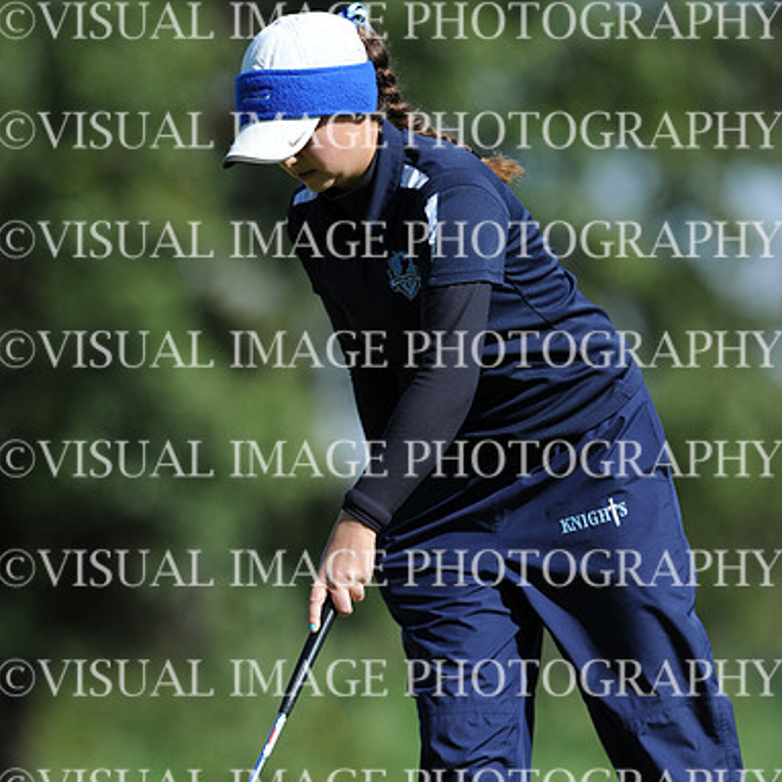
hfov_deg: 3.4
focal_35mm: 514
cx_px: 390
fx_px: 13137
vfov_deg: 3.4
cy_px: 512
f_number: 4
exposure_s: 1/2500
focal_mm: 400
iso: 250
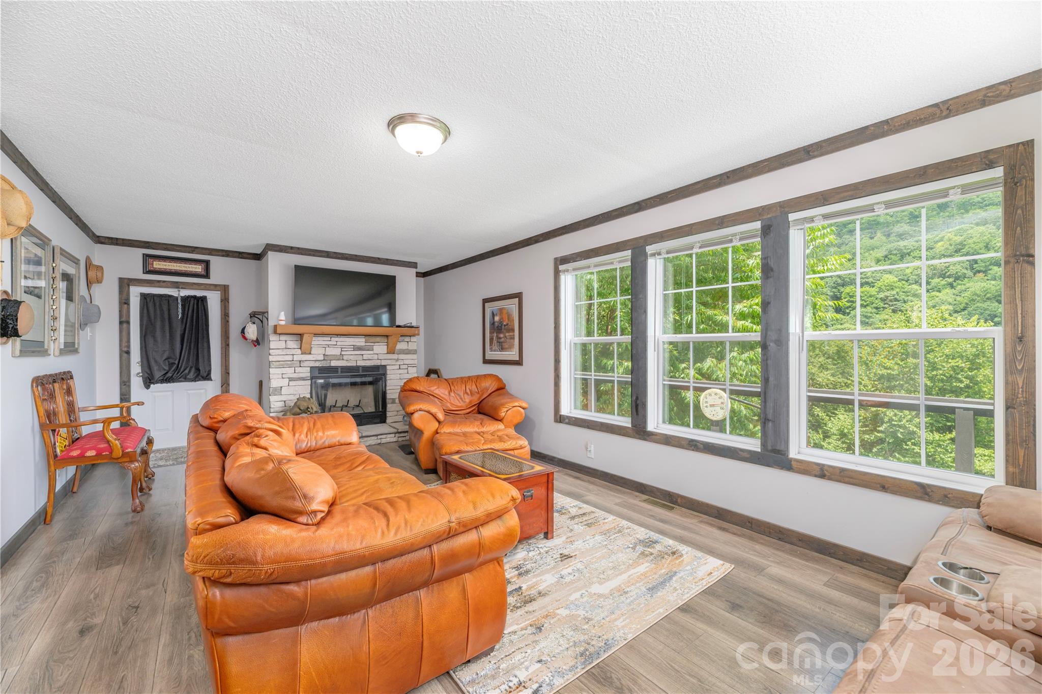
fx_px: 405
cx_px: 521
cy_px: 347
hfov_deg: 104.3
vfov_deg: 81.2
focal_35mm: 14
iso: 320
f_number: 7.1
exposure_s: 1/13
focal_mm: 14
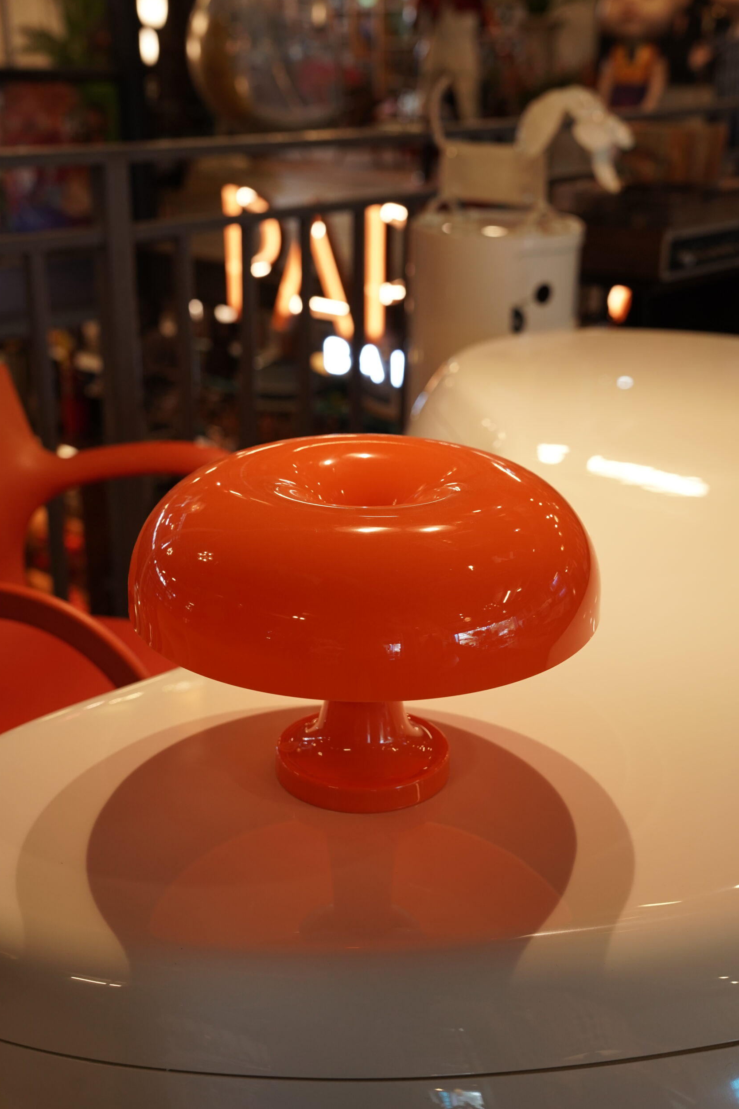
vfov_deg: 44.1
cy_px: 563
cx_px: 365
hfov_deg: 30.2
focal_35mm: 44
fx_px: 1367
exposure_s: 1/50
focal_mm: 43.4
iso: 1000
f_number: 5
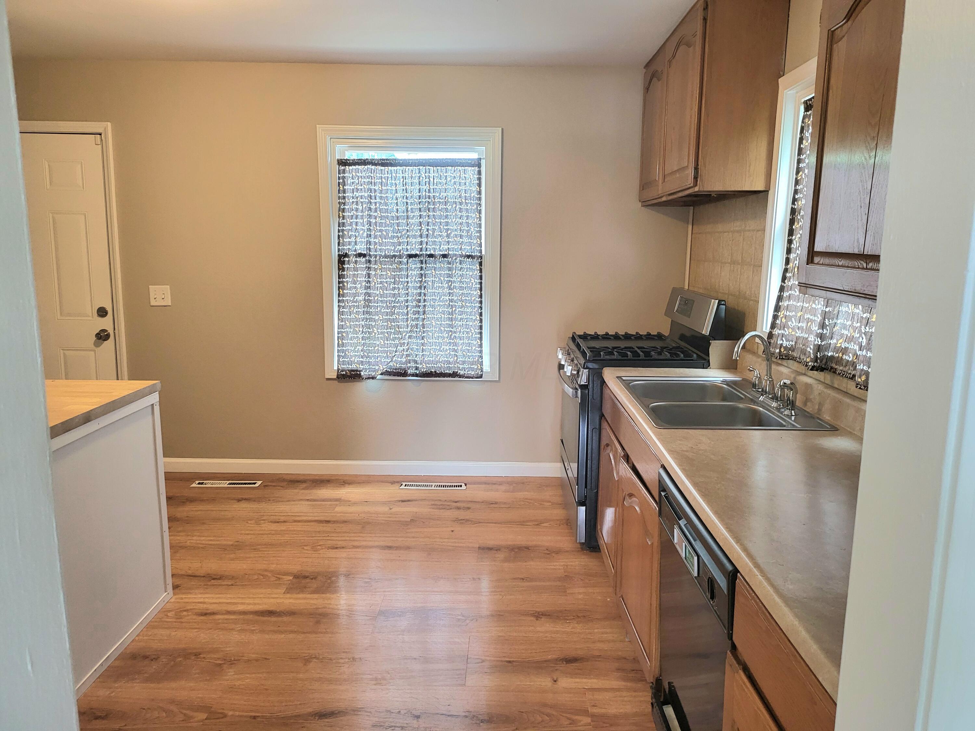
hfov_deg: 71.6
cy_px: 366
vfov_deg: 56.8
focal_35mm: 24
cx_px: 488
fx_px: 676
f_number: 1.8
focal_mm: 5
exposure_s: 1/60.2
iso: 250
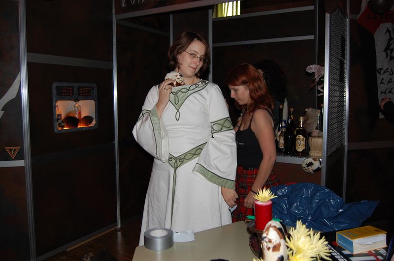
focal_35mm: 33
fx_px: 361
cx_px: 197
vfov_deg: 39.9
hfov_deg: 57.3
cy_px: 130
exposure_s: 1/60
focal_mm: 22
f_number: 3.8
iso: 400
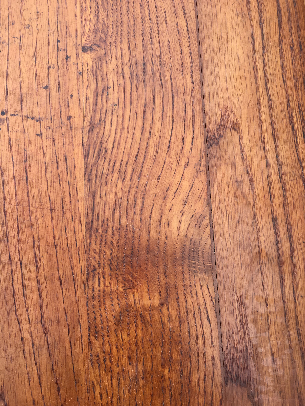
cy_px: 203
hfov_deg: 48.2
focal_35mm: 29
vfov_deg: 61.7
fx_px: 341
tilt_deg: -79.8
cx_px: 152
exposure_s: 1/144
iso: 25
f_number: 2.2
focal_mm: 4.15
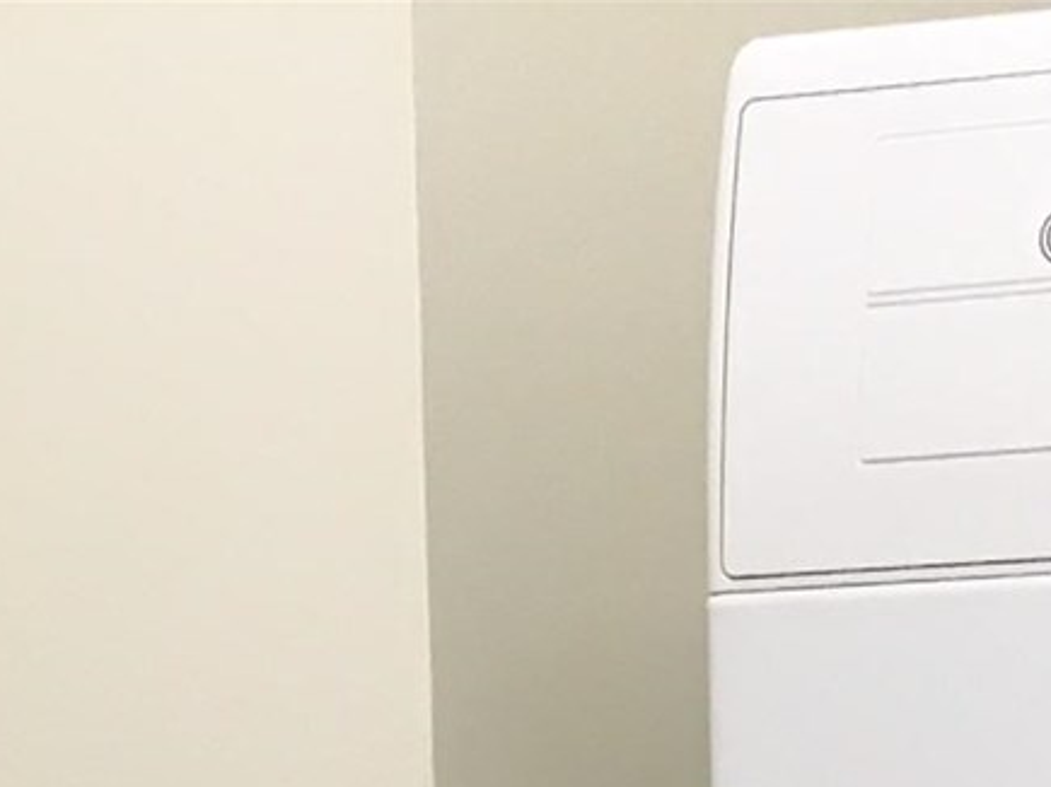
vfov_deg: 6.3
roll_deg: +1.0
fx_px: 6222
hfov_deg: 9.7
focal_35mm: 205
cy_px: 2779
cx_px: 452
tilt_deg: -16.7
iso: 50
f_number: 2.2
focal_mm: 4.15
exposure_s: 1/30
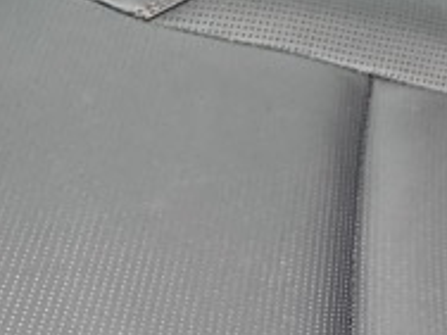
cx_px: 865
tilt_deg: -10.0
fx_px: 1692
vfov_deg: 10.2
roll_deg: -4.3
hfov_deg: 13.2
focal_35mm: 131
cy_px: -387
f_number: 1.78
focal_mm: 6.76
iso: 200
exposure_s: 1/227
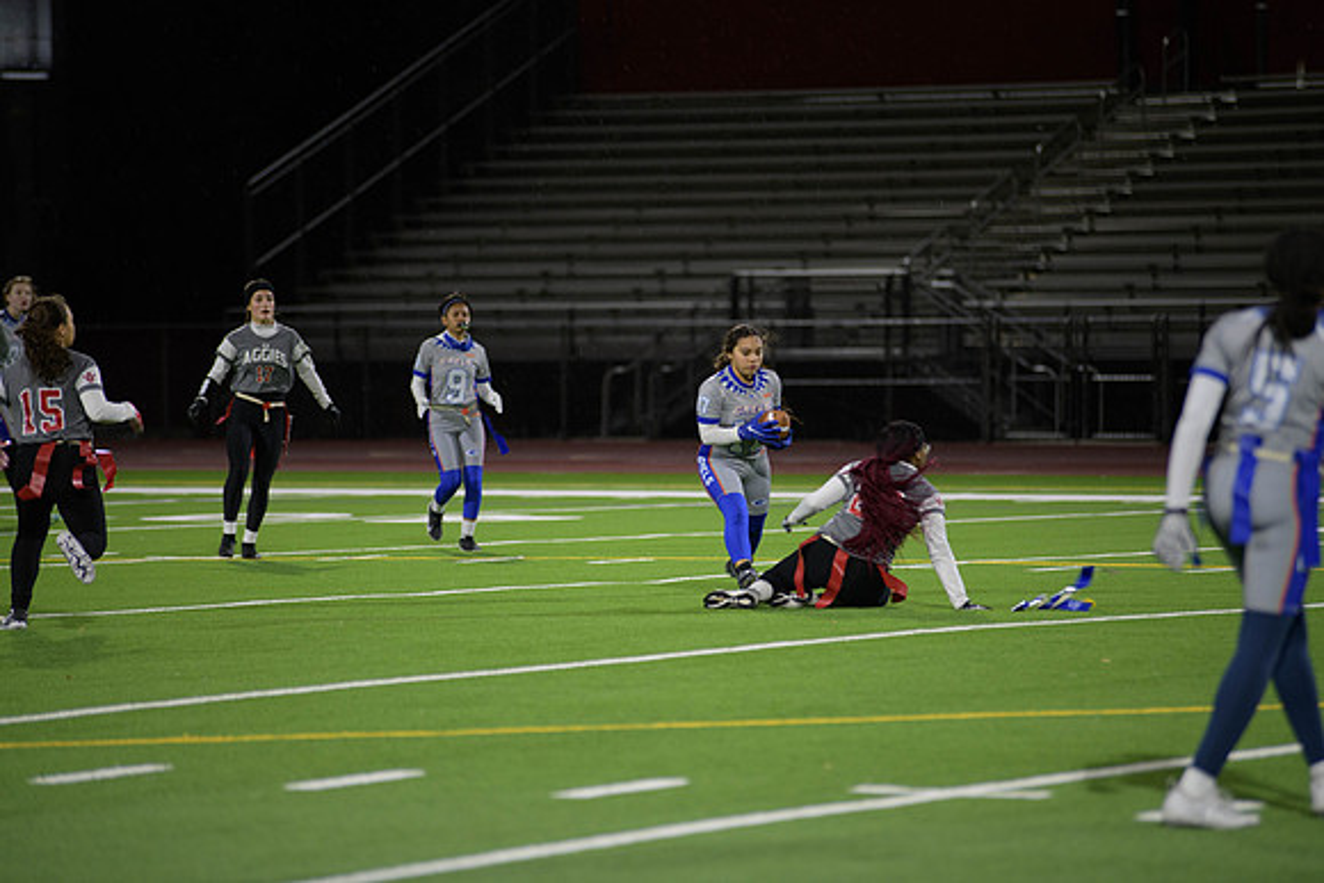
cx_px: 662
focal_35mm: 200
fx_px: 7357
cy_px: 442
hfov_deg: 10.3
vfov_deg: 6.9
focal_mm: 200
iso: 900
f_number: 2.8
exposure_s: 1/200
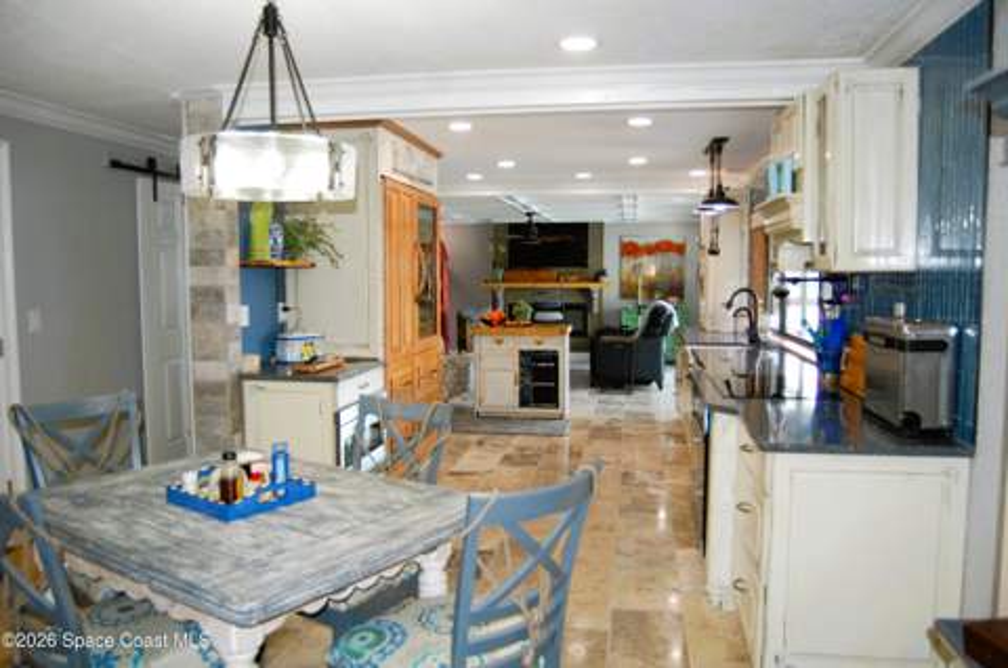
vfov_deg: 47.7
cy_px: 334
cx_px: 504
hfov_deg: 67.5
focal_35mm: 27
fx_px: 754
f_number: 3.5
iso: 400
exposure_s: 1/100
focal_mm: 18
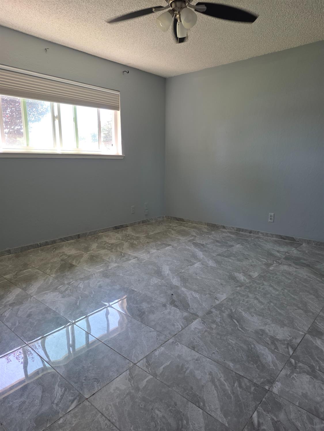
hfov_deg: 58.9
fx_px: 287
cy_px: 216
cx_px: 162
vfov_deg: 73.9
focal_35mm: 23
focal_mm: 6.25
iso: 125
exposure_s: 1/180
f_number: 1.7
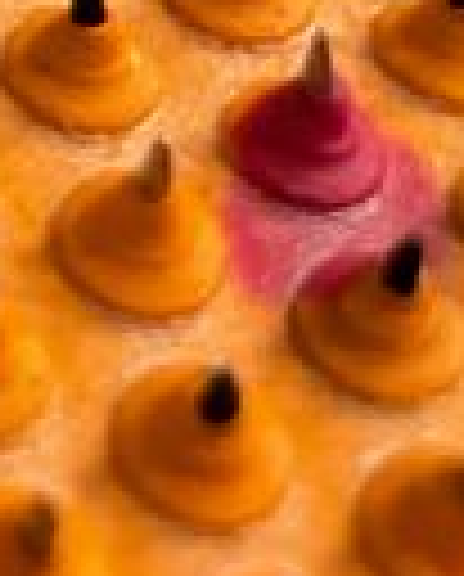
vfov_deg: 9.8
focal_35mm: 158
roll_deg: -1.0
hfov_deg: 8.8
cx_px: -689
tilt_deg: -16.9
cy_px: -1058
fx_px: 2703
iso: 400
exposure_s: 1/50
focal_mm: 4.2
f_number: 1.6
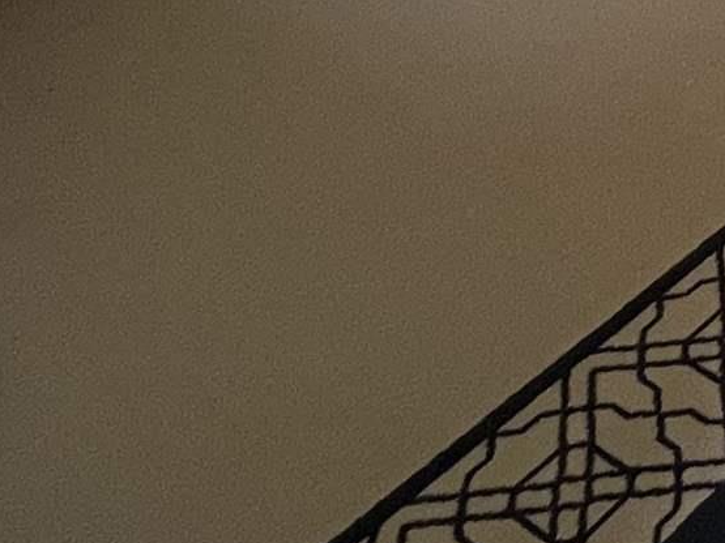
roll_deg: -1.6
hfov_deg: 22.6
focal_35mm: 72
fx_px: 1508
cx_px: 1059
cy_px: -858
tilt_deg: -1.4
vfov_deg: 13.3
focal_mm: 1.57
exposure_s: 1/60
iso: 250
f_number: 1.8
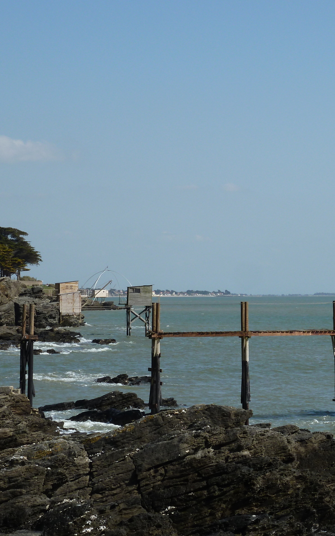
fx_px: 1621
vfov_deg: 18.8
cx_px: 304
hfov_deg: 11.7
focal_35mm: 111
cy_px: 268
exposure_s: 1/400
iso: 80
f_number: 5.6
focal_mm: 12.8
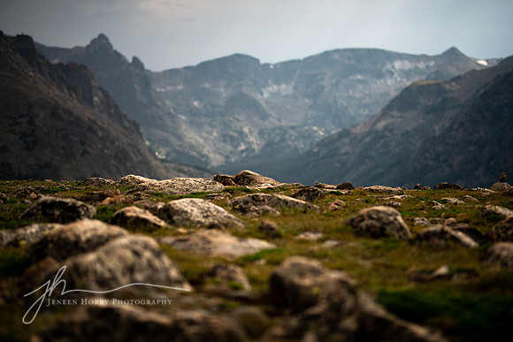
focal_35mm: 85
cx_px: 256
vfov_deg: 16.1
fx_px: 1211
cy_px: 171
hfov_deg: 23.9
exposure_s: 1/3200
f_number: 1.6
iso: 64
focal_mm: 85
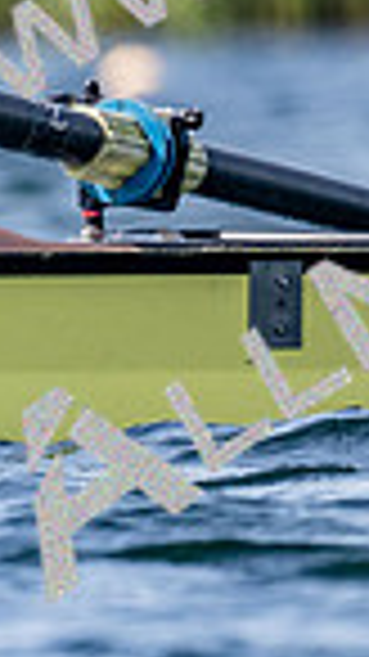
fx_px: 43589
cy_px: 176
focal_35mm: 2503
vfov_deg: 0.9
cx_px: -364
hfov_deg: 0.5
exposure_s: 1/2500
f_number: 4.5
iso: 250
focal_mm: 400
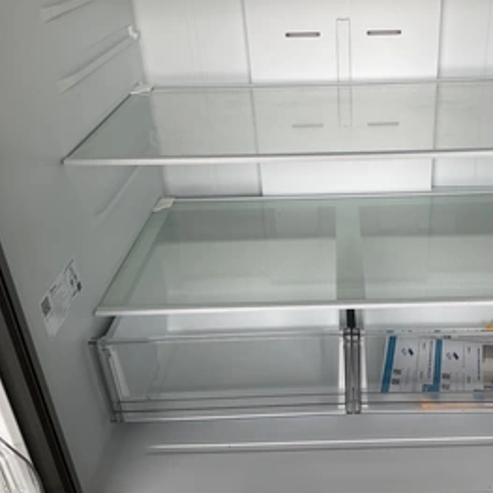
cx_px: 345
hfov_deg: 42.0
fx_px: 628
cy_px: 247
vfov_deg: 42.8
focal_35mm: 39
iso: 25
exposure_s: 1/351
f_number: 1.8
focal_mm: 3
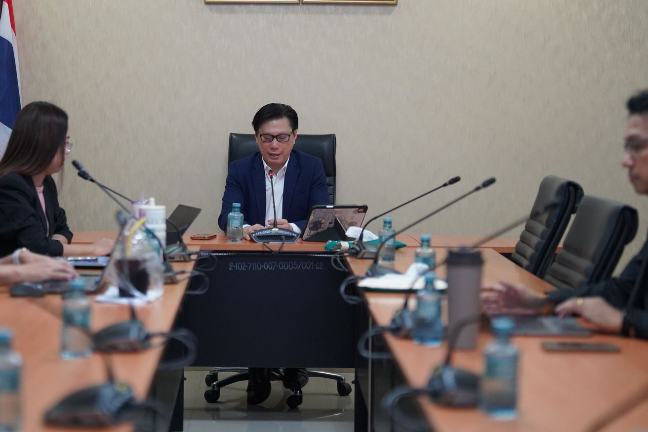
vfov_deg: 17.0
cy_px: 157
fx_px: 1440
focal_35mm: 80
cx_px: 264
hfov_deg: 25.3
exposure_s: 1/2000
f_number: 1.2
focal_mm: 50
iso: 3200
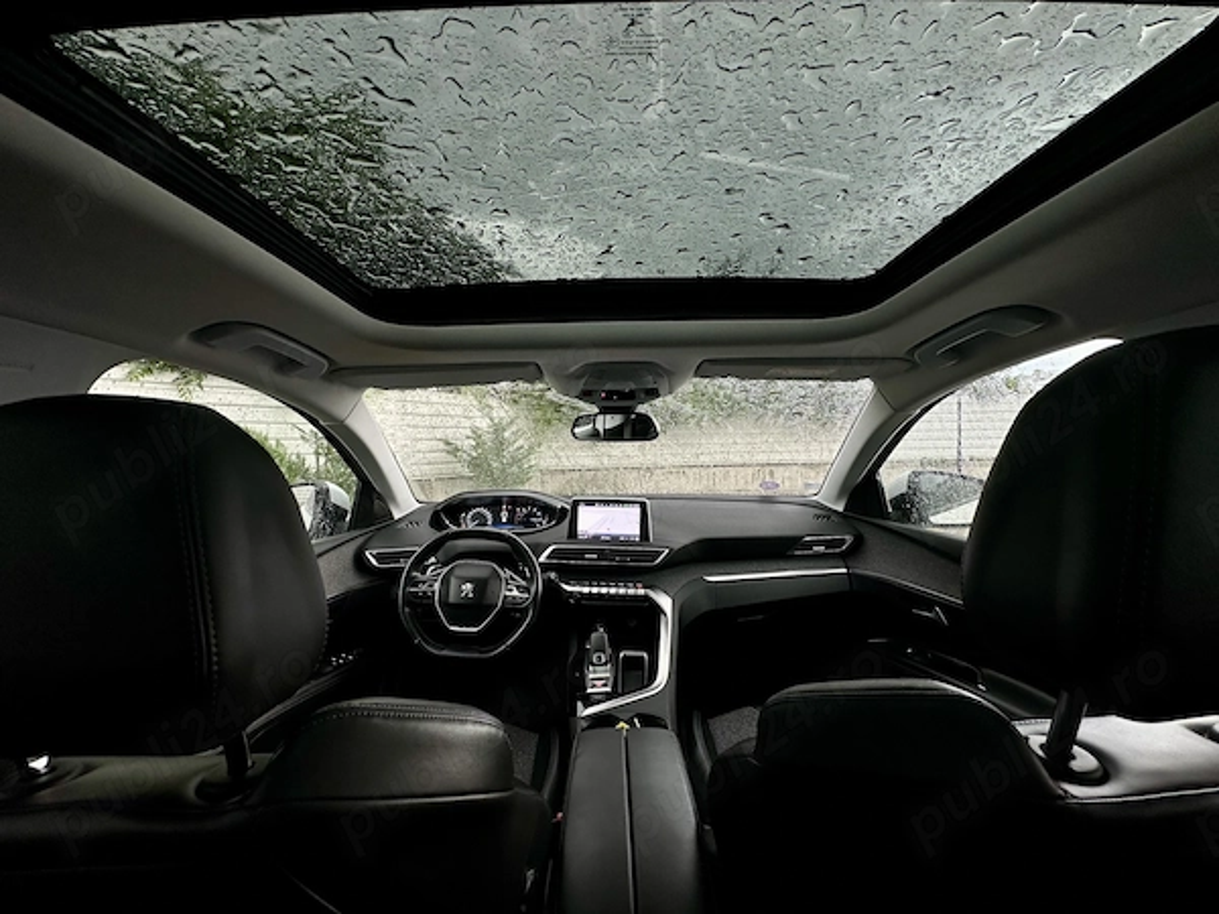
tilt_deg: -1.6
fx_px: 493
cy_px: 457
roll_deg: +0.8
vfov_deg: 85.7
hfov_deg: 102.1
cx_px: 610
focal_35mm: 14
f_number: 2.2
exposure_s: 1/99
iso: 80
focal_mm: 2.22
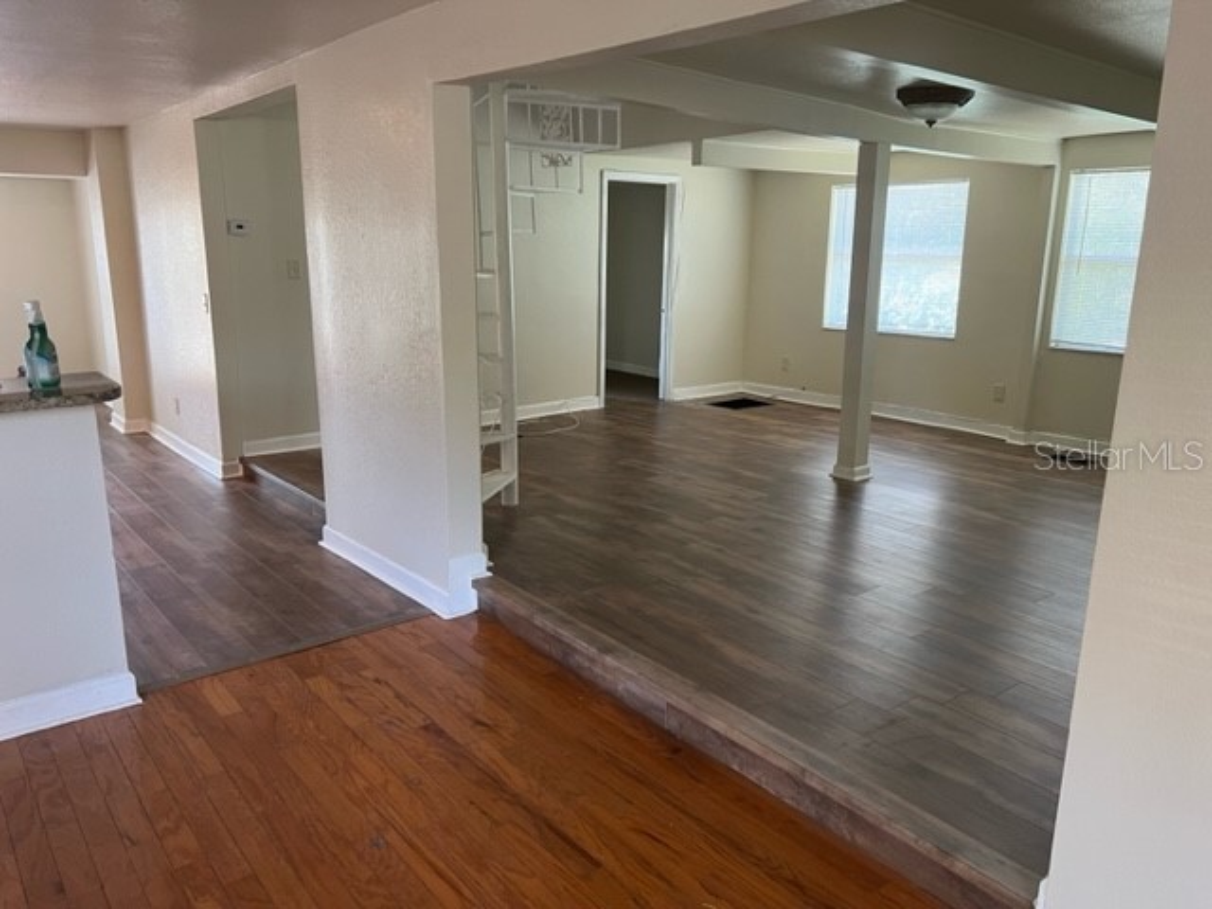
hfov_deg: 67.3
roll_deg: -1.0
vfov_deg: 53.1
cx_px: 606
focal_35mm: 26
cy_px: 454
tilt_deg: -13.3
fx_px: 910
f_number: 1.5
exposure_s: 1/60
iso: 125
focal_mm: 5.7
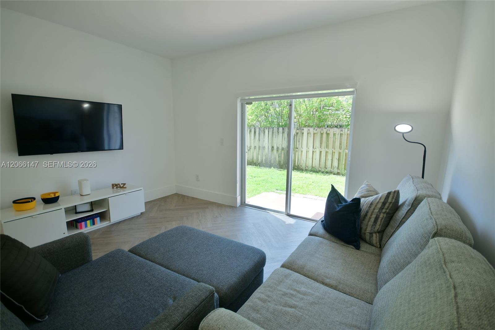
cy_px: 165
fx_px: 227
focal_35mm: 16
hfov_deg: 95.0
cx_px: 248
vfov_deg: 72.0
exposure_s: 1/40
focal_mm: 11
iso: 100
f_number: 4.2
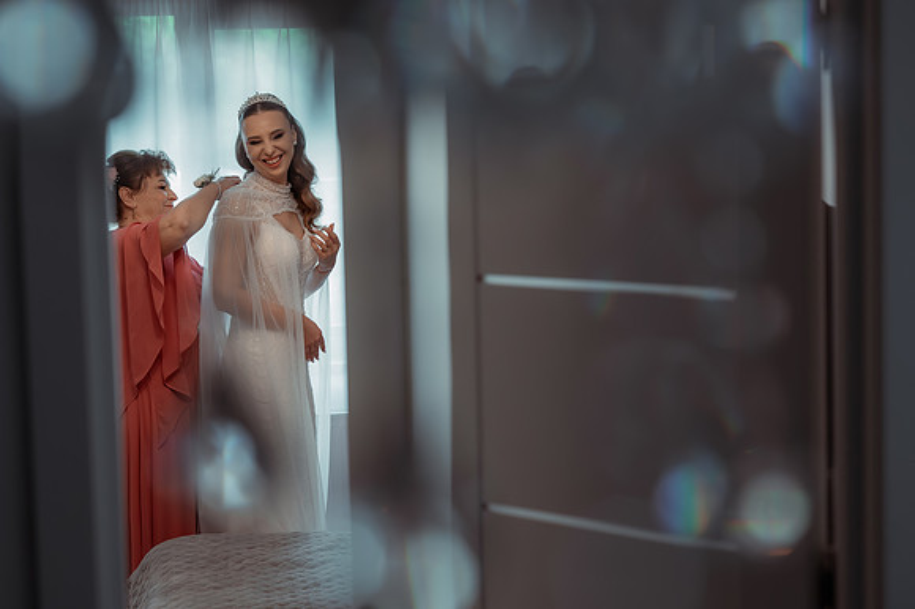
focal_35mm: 85
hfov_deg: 23.9
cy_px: 304
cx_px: 458
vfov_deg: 16.1
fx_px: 2159
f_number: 3.5
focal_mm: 85
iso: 1600
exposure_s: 1/250
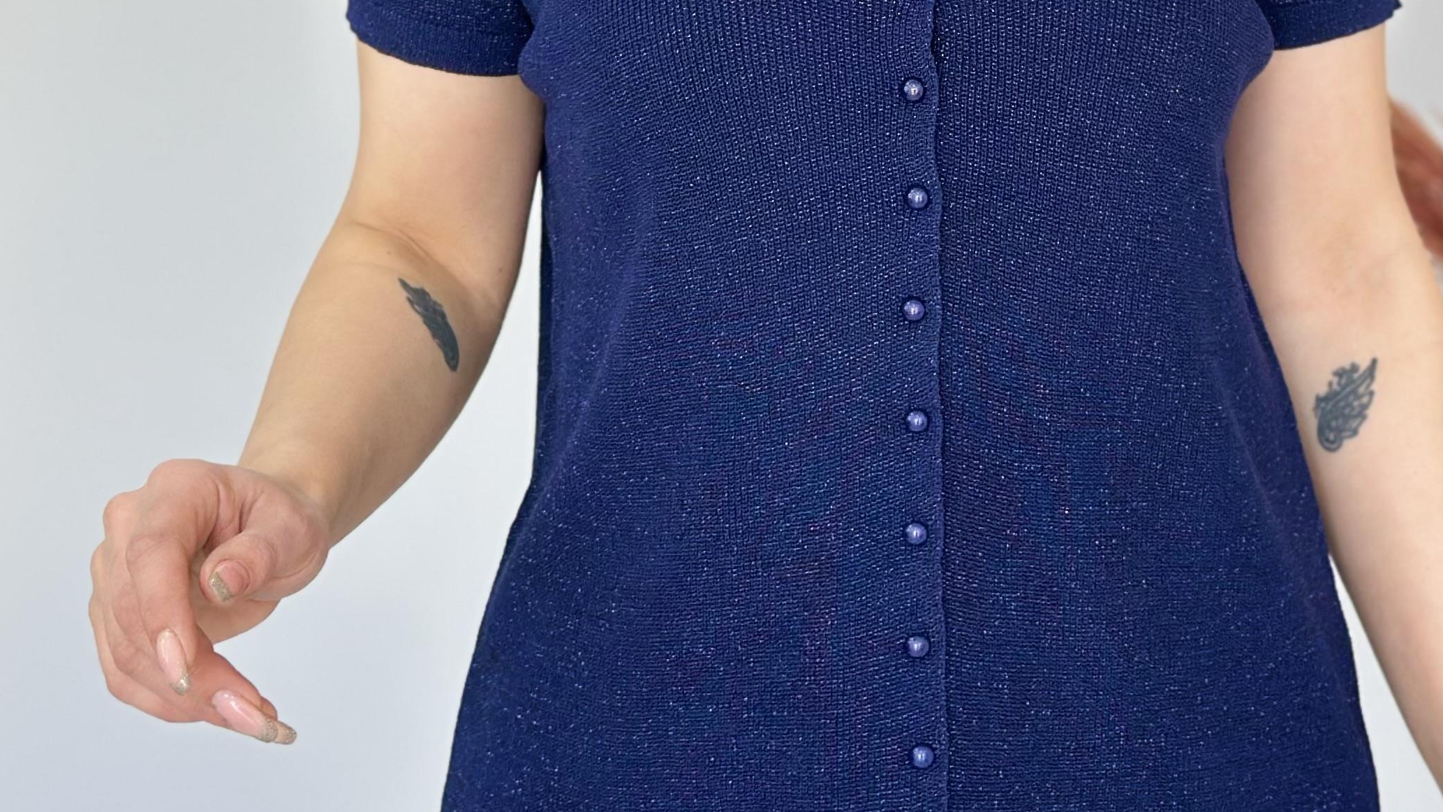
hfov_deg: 20.9
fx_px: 3903
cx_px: 975
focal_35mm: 102
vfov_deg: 11.7
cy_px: -47
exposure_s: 1/151
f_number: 1.78
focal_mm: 6.86
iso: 64
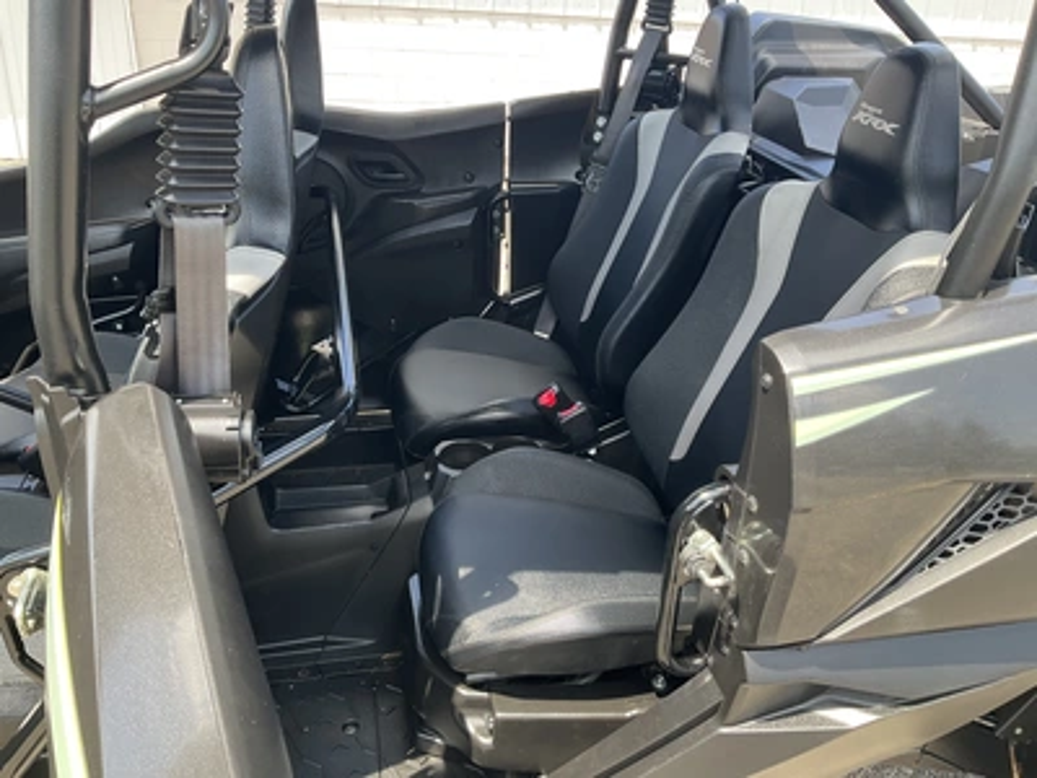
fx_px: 869
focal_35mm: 29
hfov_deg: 61.7
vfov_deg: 48.2
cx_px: 518
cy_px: 389
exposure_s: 1/122
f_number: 1.8
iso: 25
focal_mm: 3
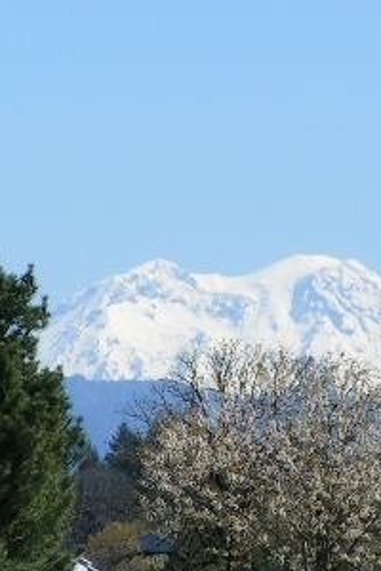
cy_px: 291
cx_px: 272
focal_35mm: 523
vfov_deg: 3.9
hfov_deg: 2.6
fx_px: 8302
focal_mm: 36.1
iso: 50
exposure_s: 1/500
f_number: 5.6
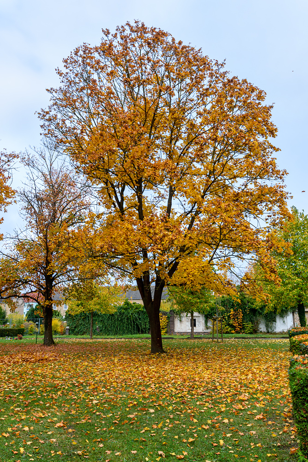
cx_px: 154
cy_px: 231
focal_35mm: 30
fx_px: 385
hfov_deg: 43.6
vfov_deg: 61.9
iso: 280
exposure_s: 1/800
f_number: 7.1
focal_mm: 20
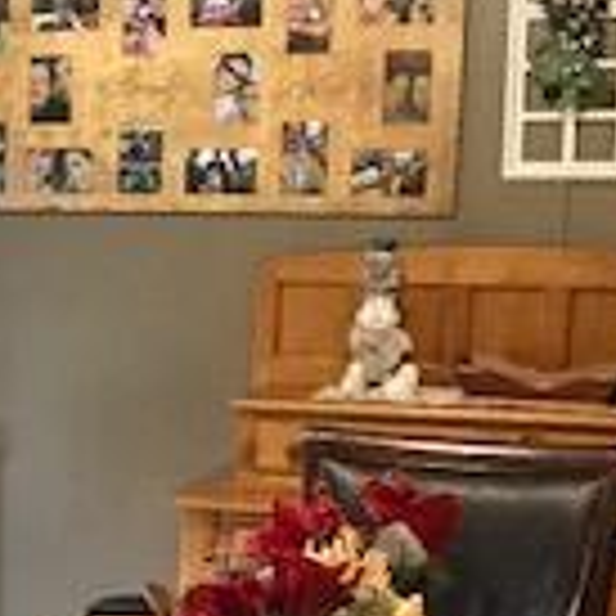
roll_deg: -0.2
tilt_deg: -9.9
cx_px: -400
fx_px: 2335
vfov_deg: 14.9
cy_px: 544
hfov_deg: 13.8
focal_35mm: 116
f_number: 1.8
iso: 100
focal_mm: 3.99
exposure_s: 1/15
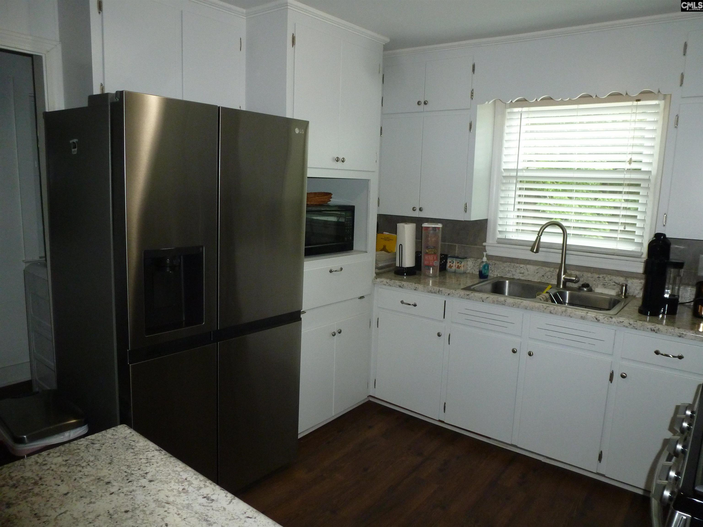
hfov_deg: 71.6
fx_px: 487
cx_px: 352
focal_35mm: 24
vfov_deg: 56.8
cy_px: 264
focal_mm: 4.3
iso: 320
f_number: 3.3
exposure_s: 1/60
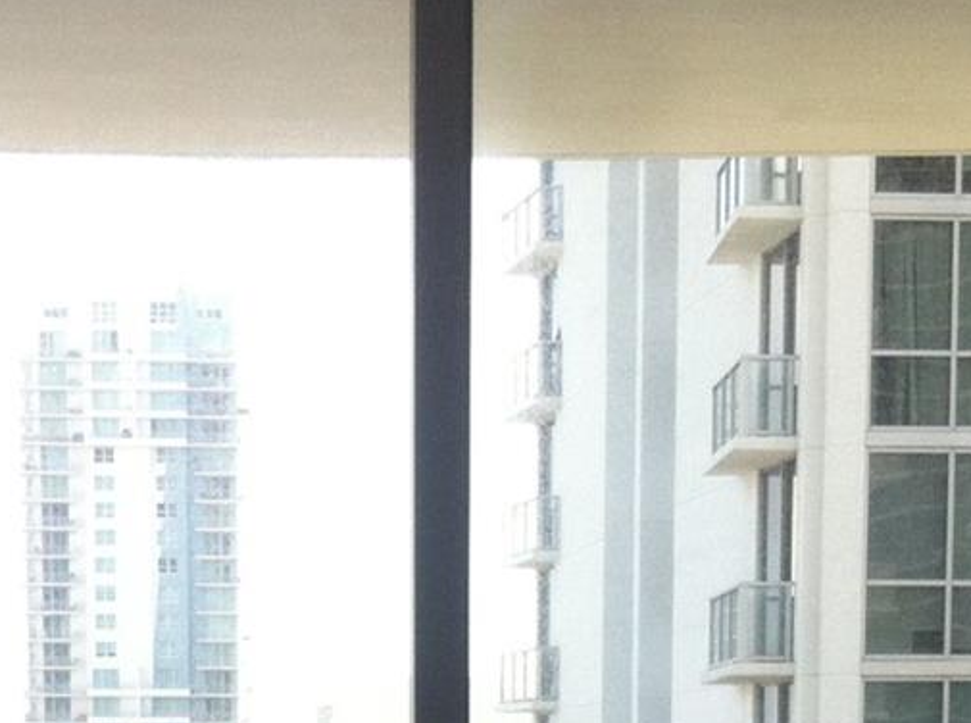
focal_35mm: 111
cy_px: 1096
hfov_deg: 17.7
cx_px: 286
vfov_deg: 12.6
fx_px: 3105
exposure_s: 1/180
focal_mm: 3.85
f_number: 2.8
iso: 80
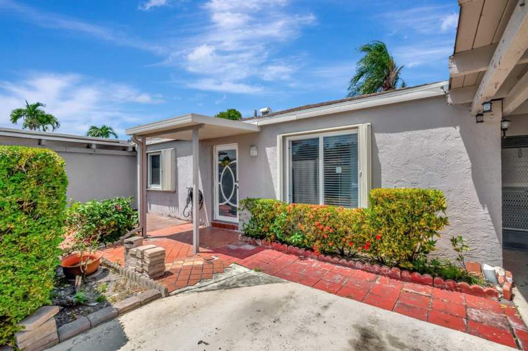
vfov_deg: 77.2
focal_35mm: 15
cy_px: 176
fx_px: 220
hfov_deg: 100.4
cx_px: 264
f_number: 8
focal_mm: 10
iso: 1100
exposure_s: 1/8000
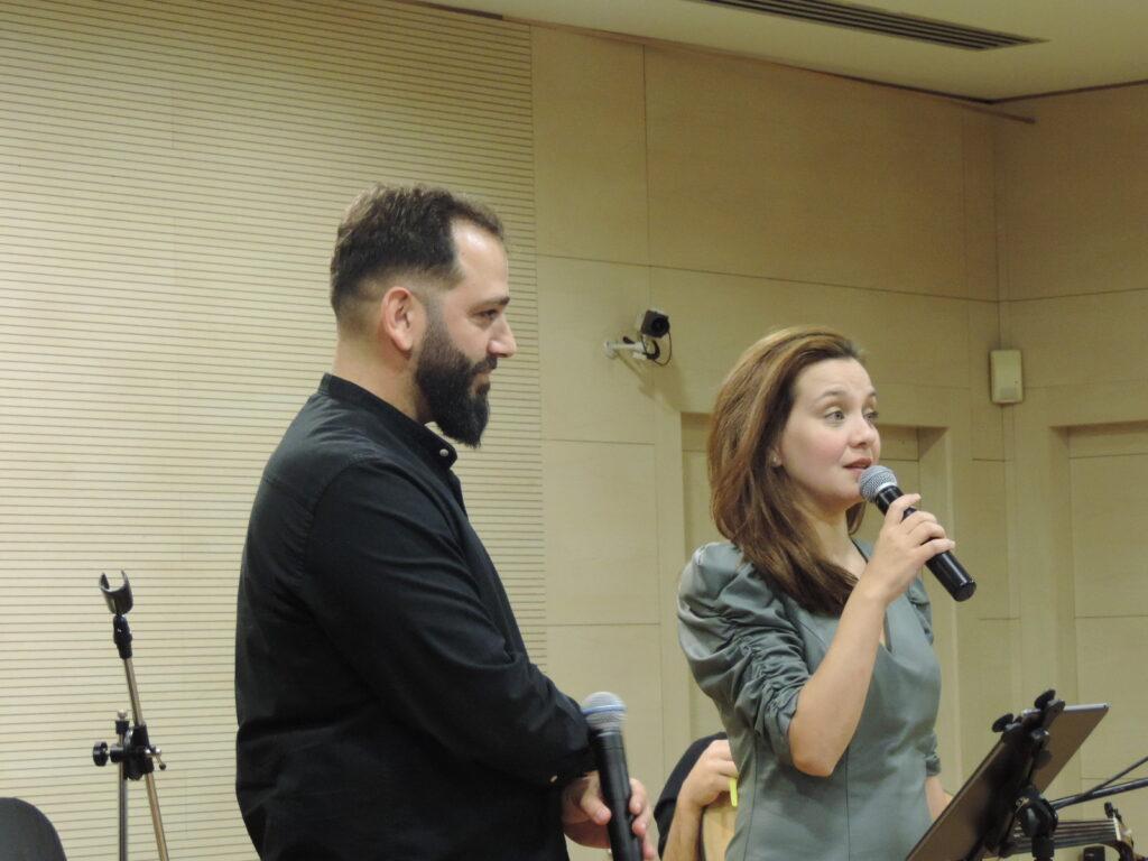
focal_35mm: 120
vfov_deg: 12.3
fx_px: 3980
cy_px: 430
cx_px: 574
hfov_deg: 16.4
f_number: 4.2
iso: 800
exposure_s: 1/15
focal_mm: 21.4
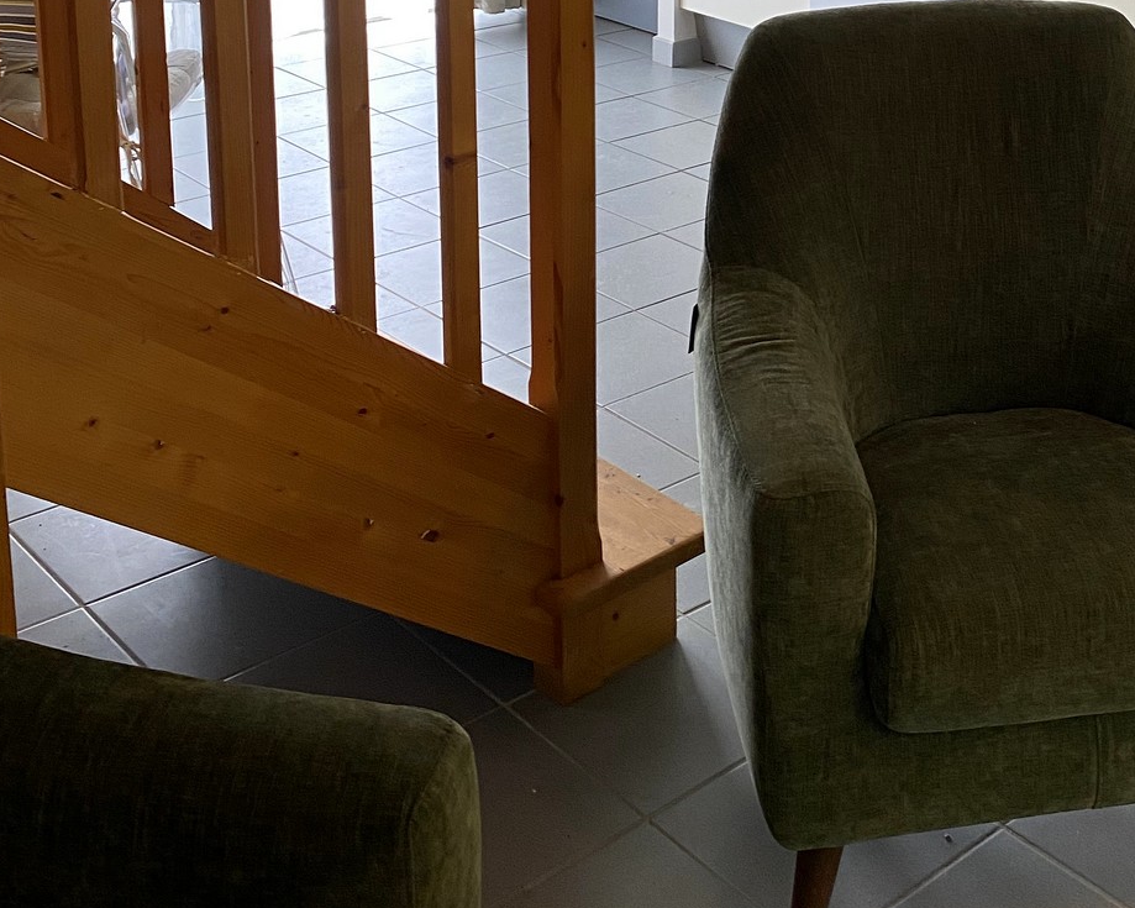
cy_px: -114
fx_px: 1780
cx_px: 850
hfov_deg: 34.6
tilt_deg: -10.2
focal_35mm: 53
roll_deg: -0.6
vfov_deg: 26.2
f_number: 1.8
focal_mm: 4.25
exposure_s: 1/50
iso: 80
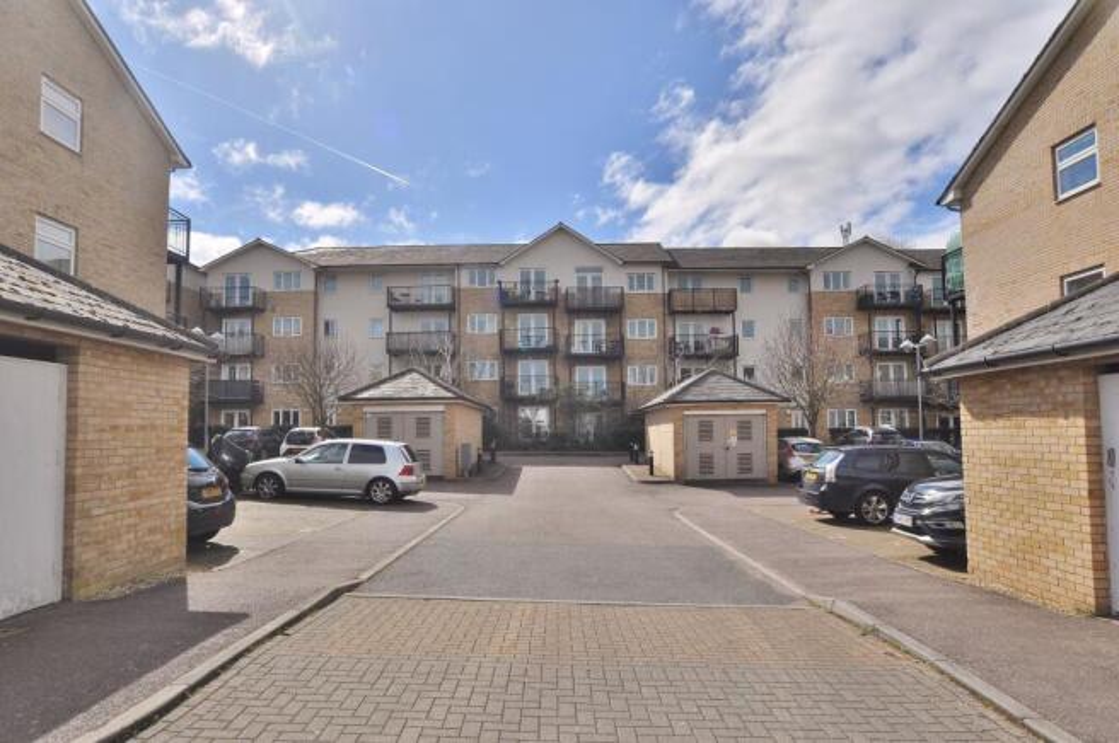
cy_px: 372
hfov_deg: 77.4
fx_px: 699
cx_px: 560
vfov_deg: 56.0
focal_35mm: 22
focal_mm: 15
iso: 200
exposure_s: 1/500
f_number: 11
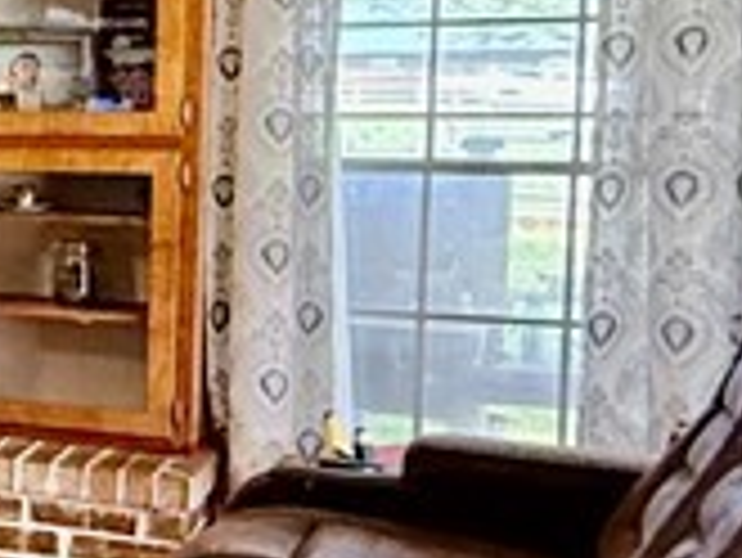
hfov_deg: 16.4
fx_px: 1866
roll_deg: +1.4
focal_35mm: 87
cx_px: -791
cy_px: 220
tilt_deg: -4.2
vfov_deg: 17.0
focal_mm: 2.22
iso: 400
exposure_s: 1/60
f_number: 2.2
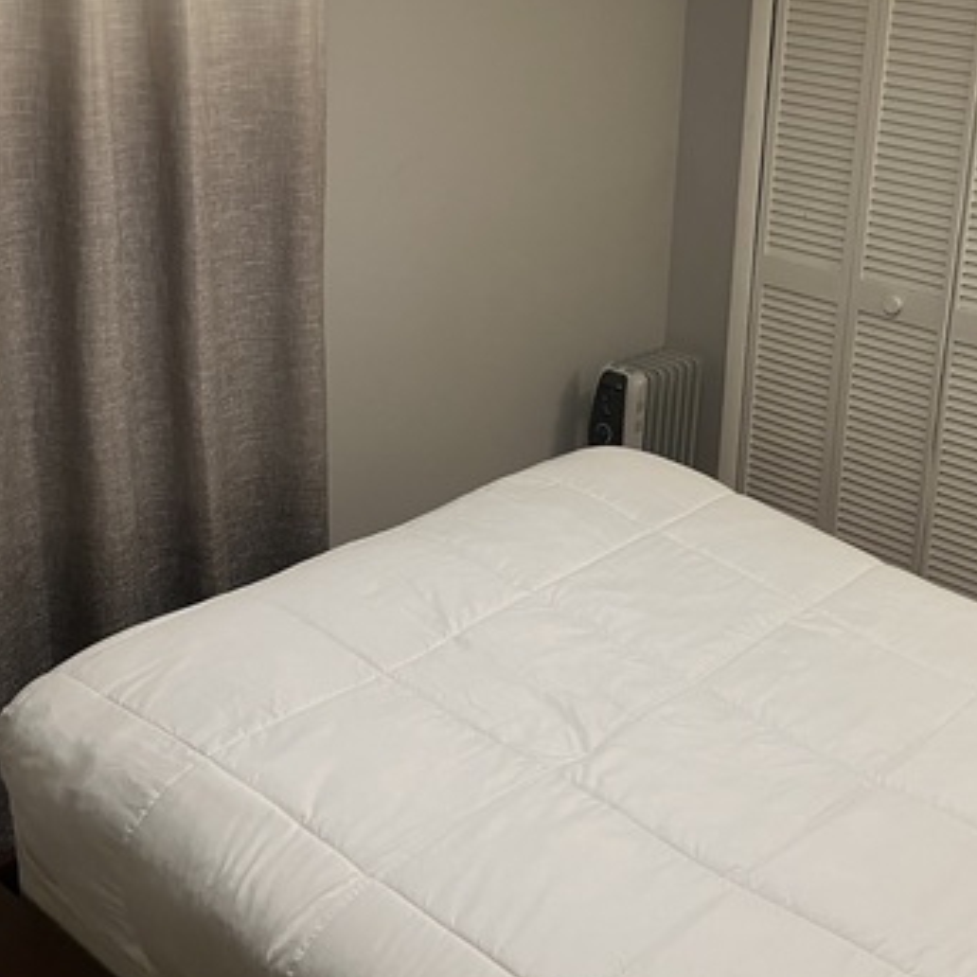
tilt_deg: -16.4
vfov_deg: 35.0
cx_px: 679
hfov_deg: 34.9
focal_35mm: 48
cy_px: 331
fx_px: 1533
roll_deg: -5.2
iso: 100
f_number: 1.8
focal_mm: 3.99
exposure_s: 1/60
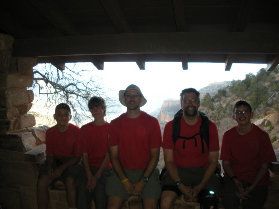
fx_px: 290
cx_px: 140
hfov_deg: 51.4
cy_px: 104
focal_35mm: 36
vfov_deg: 39.7
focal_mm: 6.3
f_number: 3.5
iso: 100
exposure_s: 1/60
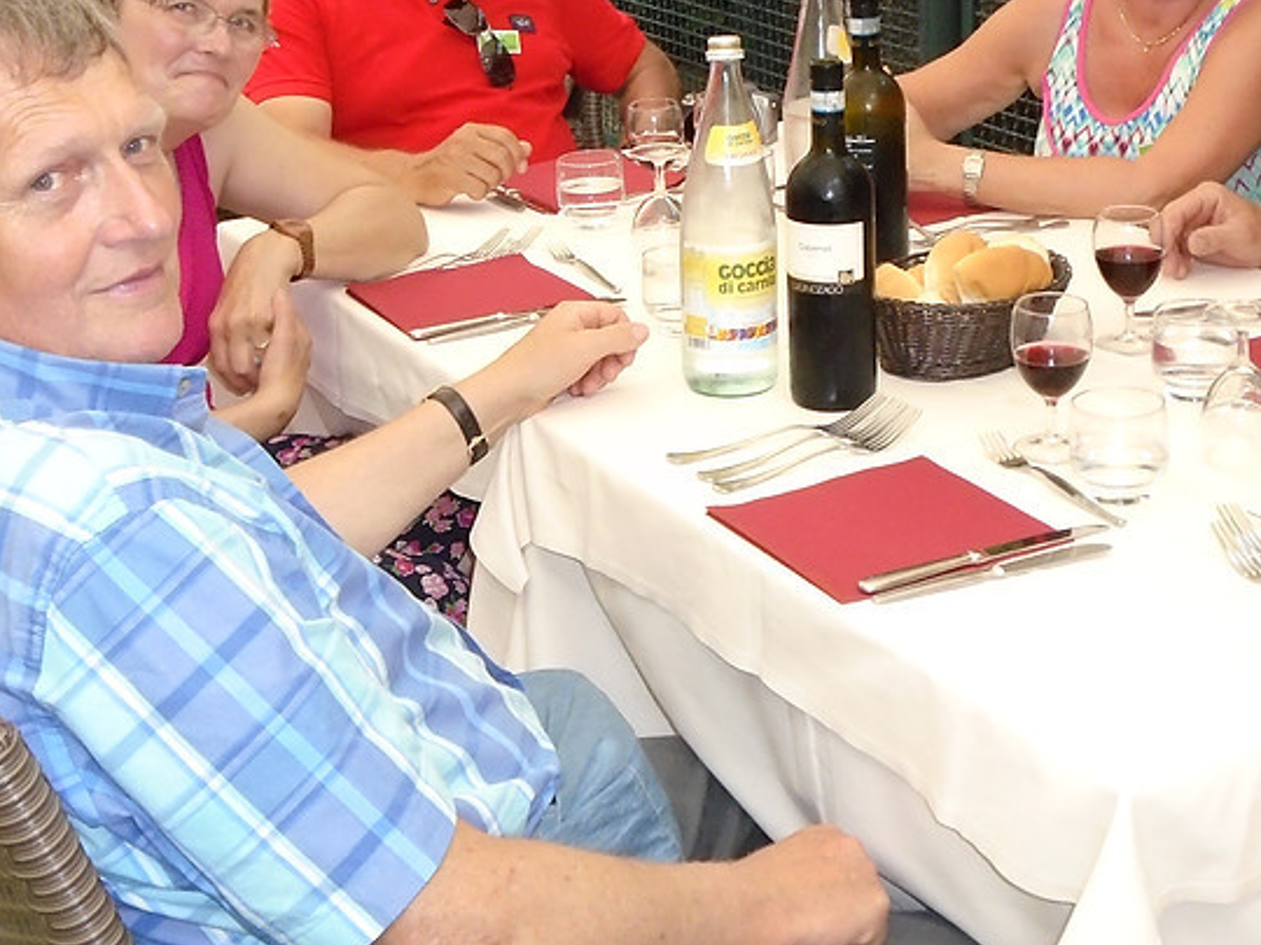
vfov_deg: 23.0
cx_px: 741
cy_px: 209
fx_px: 2295
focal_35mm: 63
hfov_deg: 30.7
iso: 400
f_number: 3.8
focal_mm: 6.4
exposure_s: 1/40
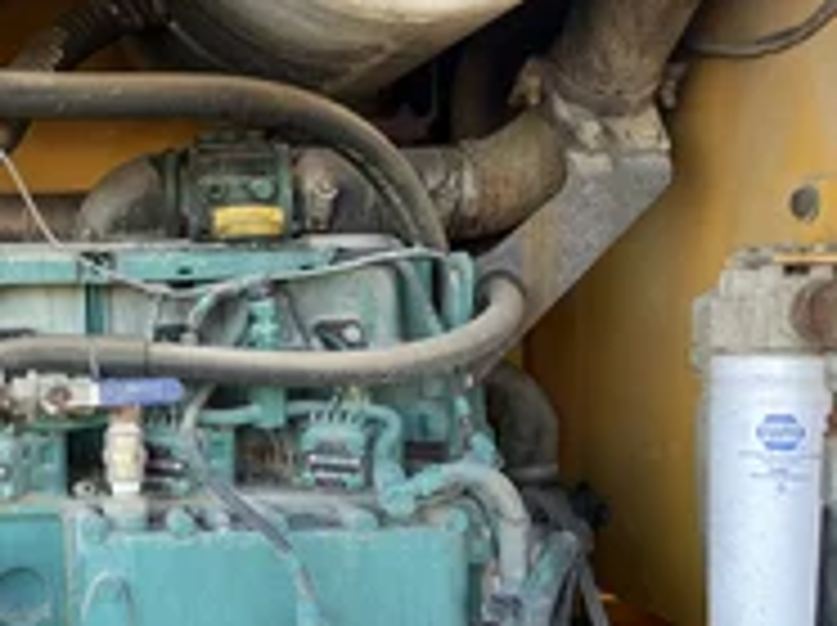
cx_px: 36
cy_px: 378
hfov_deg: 32.2
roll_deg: +3.3
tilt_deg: +0.1
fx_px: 1352
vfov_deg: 26.0
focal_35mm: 56
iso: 50
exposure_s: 1/122
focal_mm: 5.1
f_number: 1.6
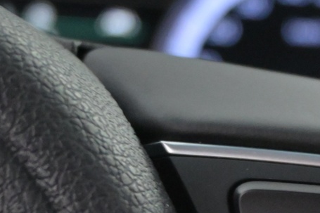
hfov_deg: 14.0
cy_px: 356
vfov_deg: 9.5
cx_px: 452
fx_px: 1235
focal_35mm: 139
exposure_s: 1/40
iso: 4500
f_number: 4.5
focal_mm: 26
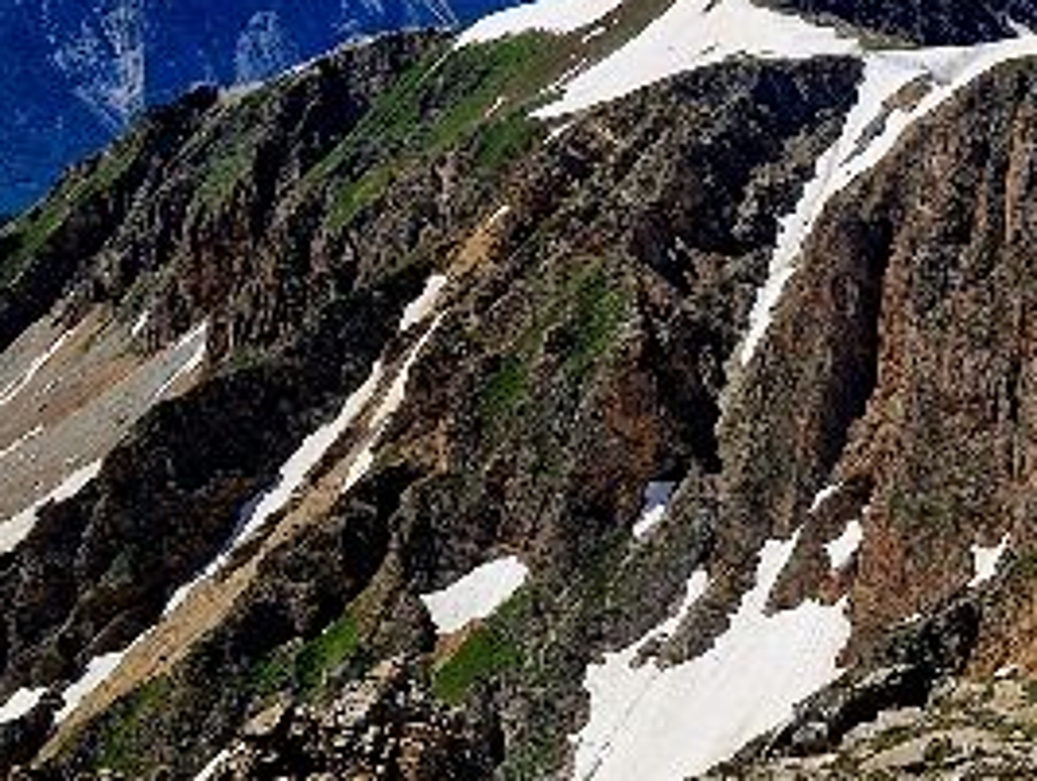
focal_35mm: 86
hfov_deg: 22.0
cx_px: 994
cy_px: 319
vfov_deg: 17.2
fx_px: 2580
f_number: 1.8
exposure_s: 1/3333
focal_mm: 5.4
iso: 50
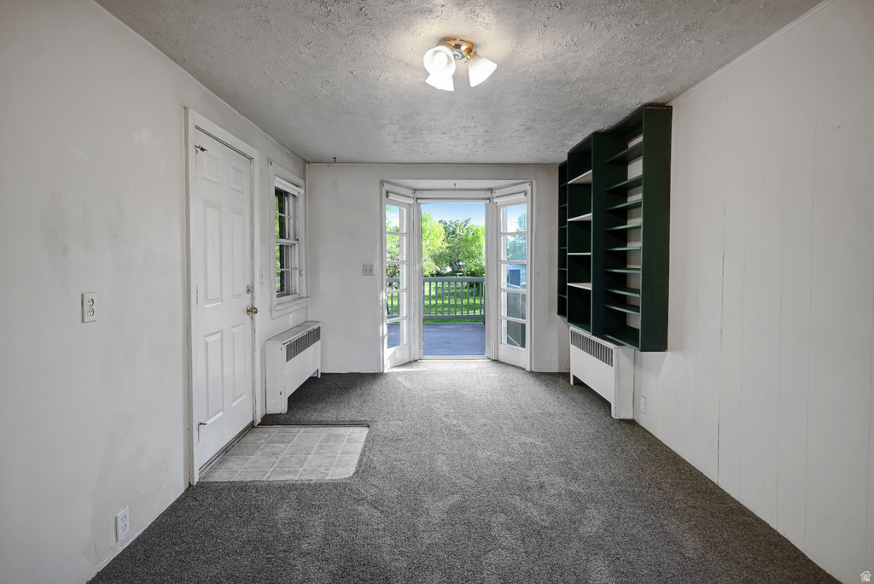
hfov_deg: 93.2
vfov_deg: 70.5
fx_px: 413
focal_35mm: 17
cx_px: 437
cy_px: 292
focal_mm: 17
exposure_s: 1/60
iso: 320
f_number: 4
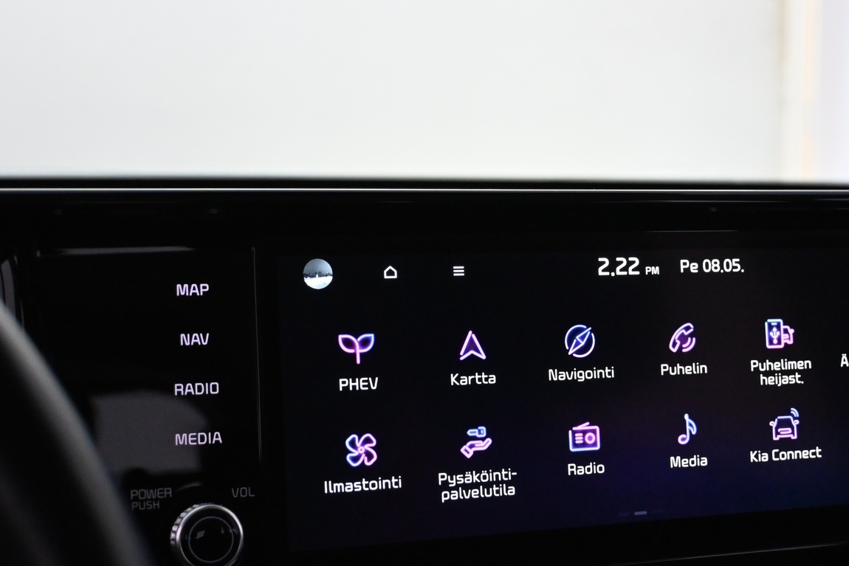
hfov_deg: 28.8
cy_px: 320
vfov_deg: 19.5
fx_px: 1644
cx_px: 557
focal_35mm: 70
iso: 3200
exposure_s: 1/100
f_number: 5
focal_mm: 33
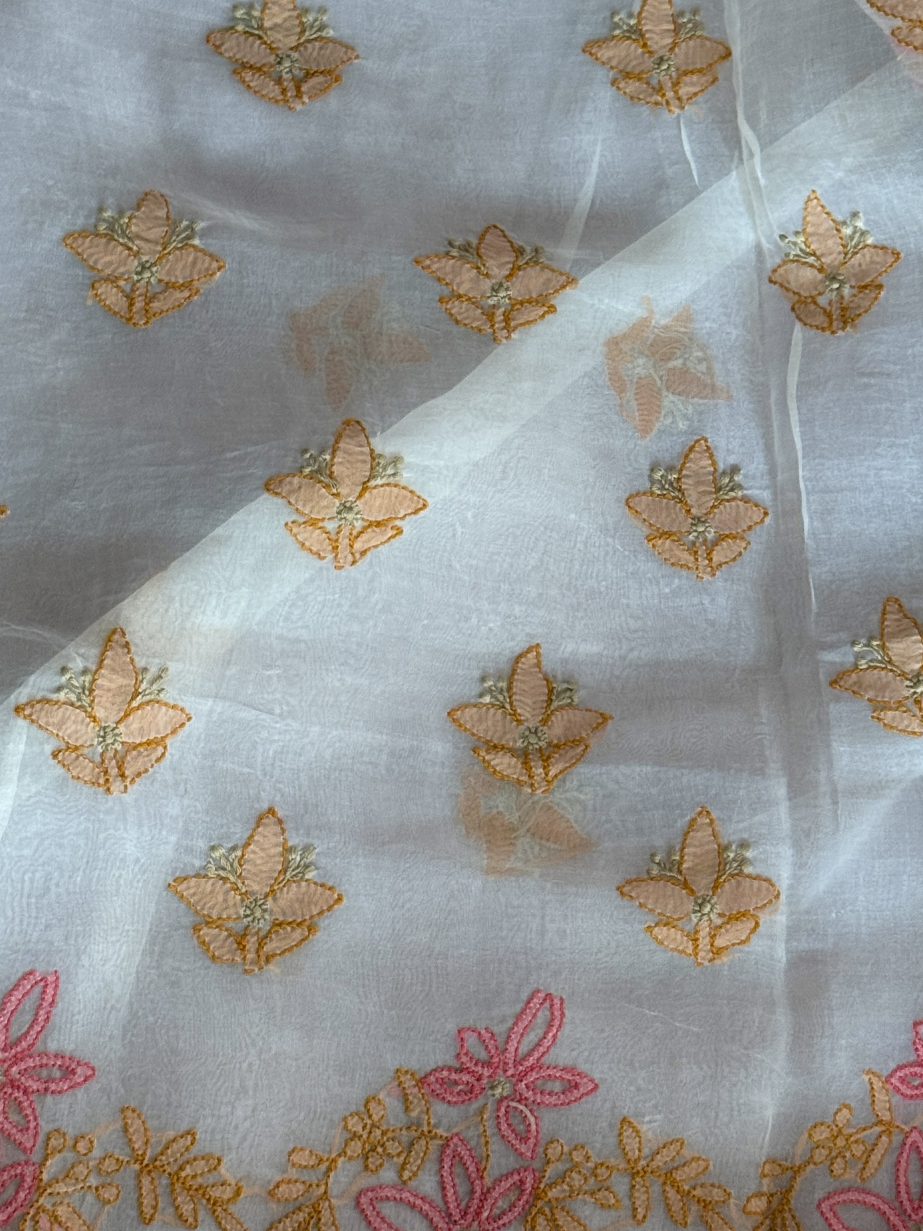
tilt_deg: -67.5
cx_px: 637
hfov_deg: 18.6
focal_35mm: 79
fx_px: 2809
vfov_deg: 24.6
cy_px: 423
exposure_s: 1/60
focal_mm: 6.76
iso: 160
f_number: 1.78
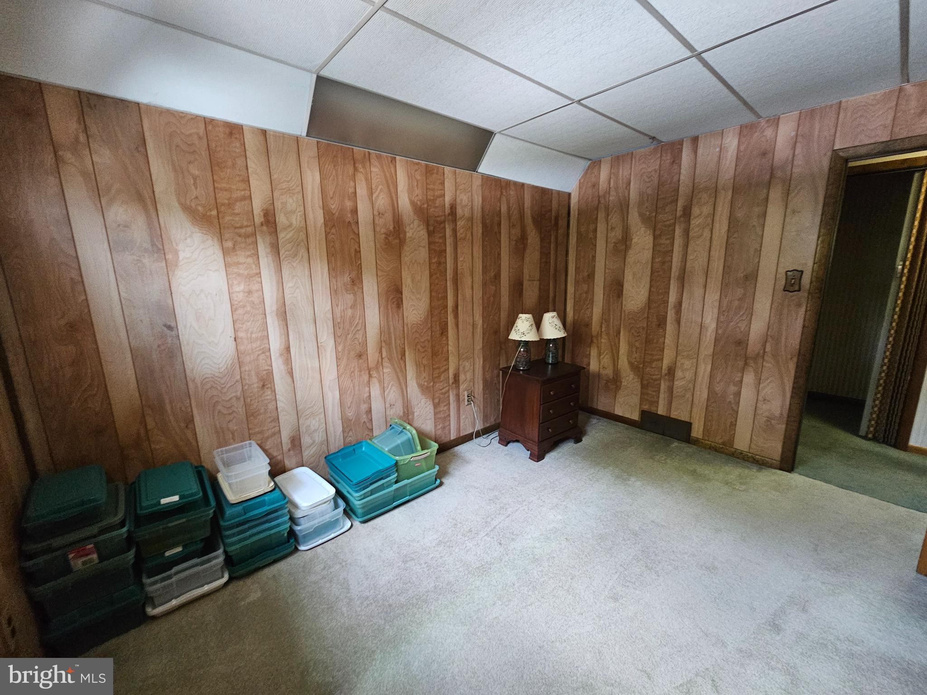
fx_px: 348
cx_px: 464
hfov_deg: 106.2
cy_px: 348
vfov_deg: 89.9
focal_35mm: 13
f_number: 2.2
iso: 640
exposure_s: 1/24
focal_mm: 2.2
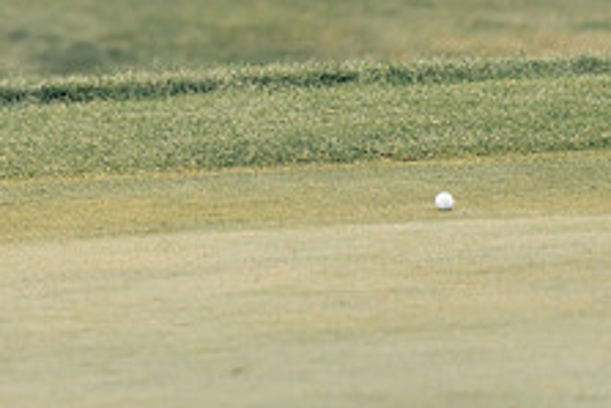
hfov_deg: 4.5
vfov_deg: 3.0
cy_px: -179
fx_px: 7812
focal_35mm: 460
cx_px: -139
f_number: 2.8
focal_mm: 150
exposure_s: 1/3200
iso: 800
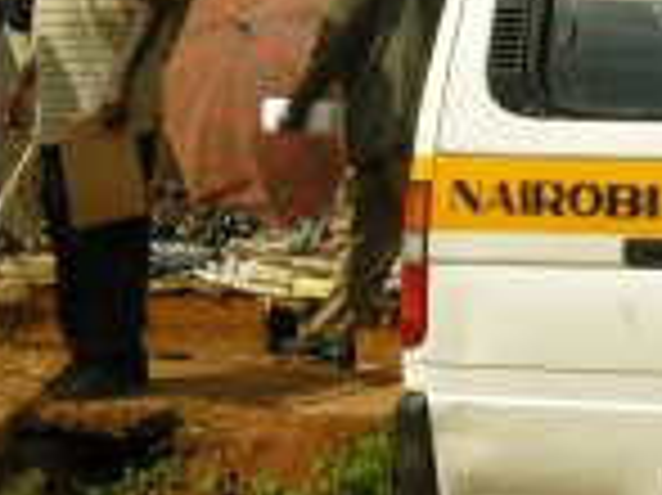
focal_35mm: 313
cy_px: -153
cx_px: 293
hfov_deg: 6.3
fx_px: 5981
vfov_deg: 4.7
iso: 50
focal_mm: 29.3
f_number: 7.4
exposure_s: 1/118
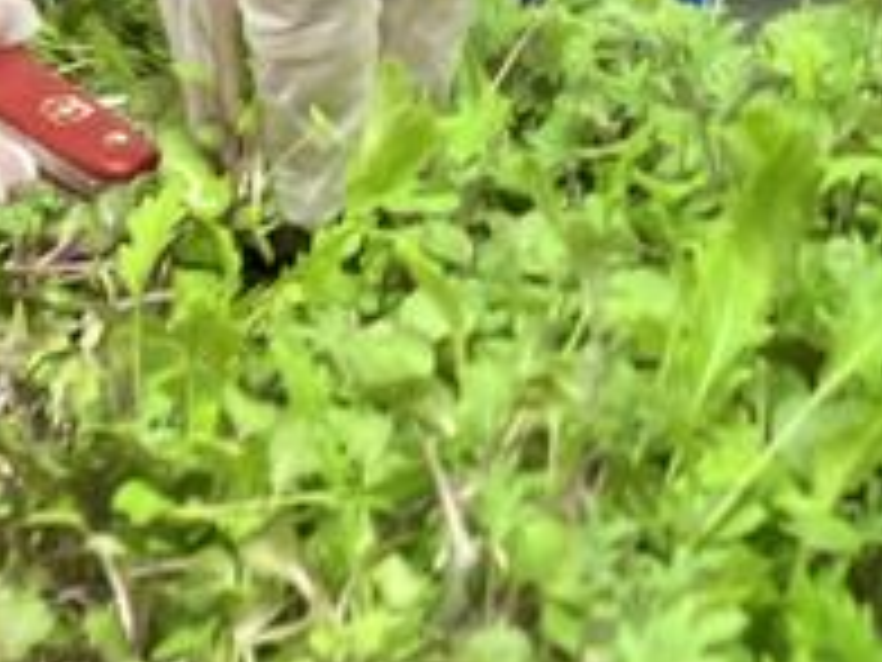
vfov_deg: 10.8
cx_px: 790
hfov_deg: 14.7
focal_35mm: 133
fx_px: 3389
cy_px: -306
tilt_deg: -13.7
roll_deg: +1.0
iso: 100
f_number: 1.8
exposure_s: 1/60
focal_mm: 3.99
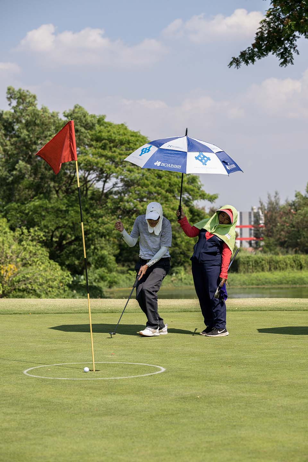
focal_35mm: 99
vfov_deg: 20.6
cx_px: 154
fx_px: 1270
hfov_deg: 13.8
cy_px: 231
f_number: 4.5
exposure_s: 1/4000
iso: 500
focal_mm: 99
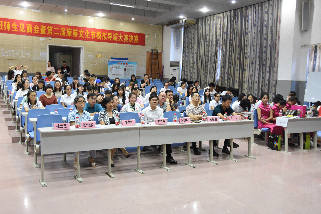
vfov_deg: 36.9
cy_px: 107
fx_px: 321
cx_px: 160
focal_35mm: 36
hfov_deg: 53.1
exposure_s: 1/40
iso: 1250
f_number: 4
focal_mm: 24
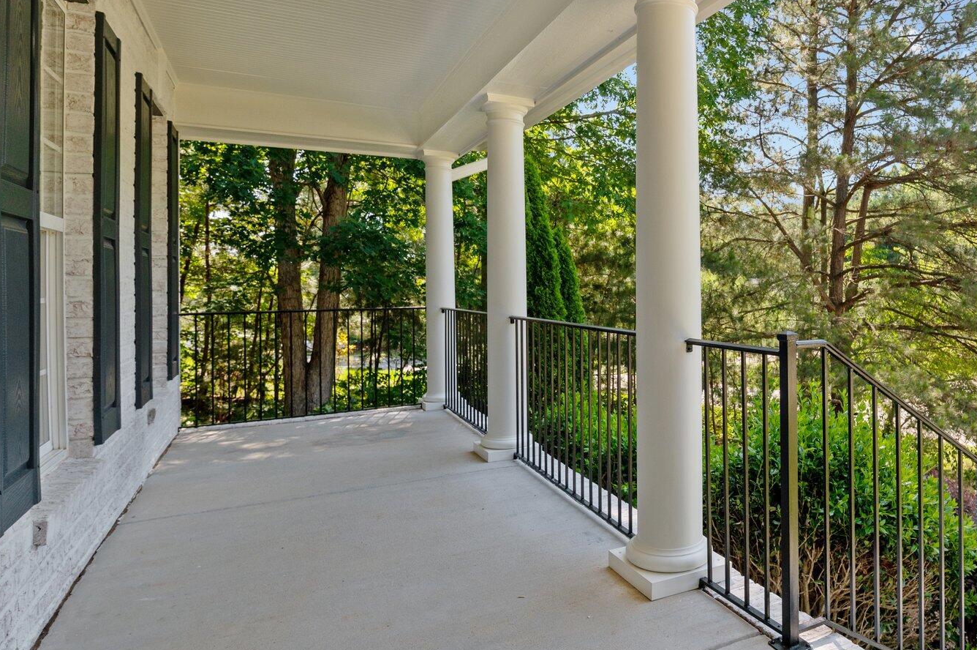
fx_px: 624
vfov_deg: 54.9
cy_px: 285
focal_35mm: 23
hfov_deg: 71.7
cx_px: 716
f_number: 6.3
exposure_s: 1/400
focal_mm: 15
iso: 400
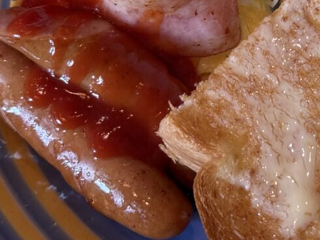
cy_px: 1
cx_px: 318
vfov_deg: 12.5
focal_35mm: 117
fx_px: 1082
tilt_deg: -63.1
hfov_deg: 16.5
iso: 80
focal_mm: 6.76
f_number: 1.78
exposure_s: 1/60
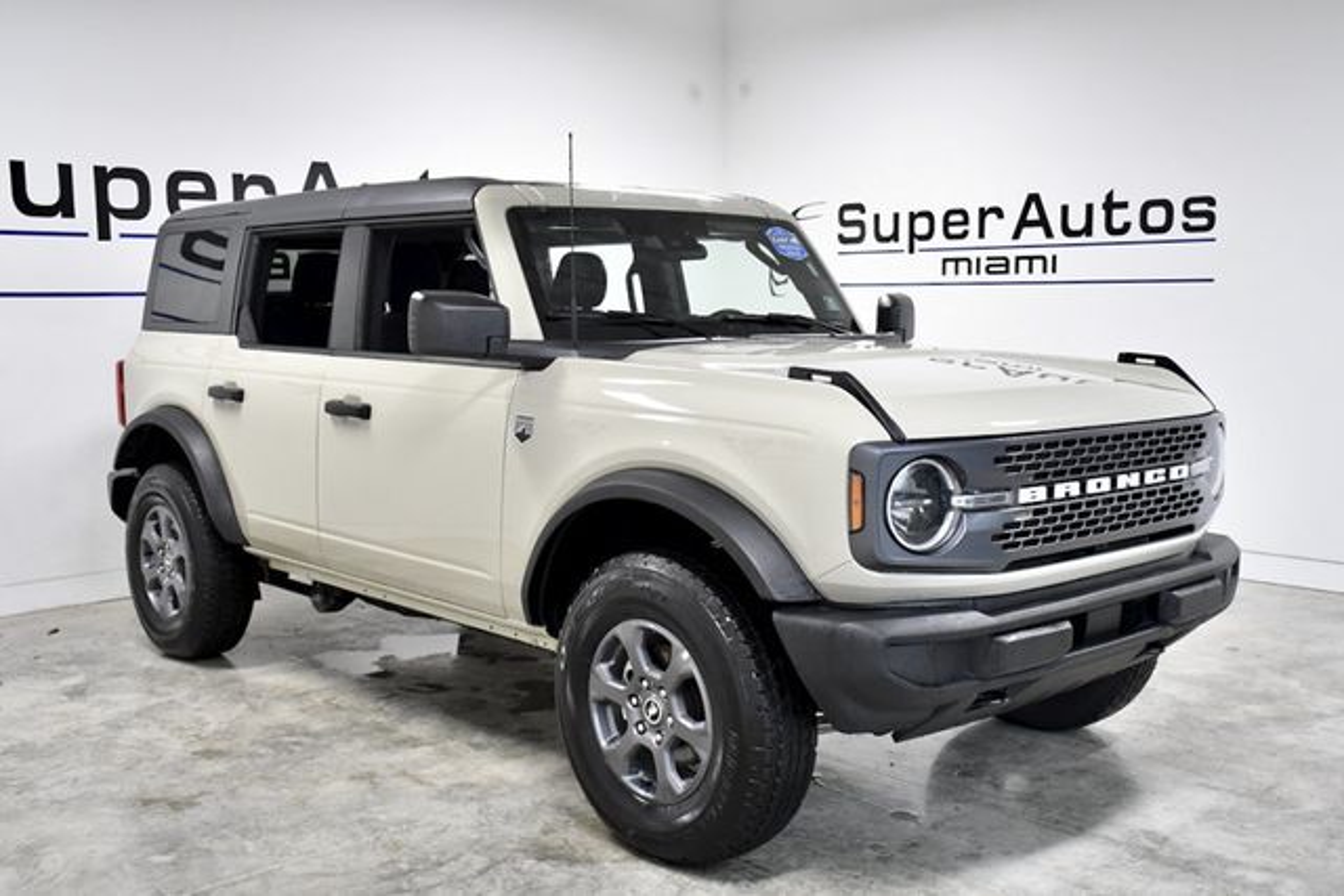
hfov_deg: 53.1
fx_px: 1344
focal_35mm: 36
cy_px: 448
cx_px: 672
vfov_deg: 36.9
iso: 2500
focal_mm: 24
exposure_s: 1/400
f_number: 4.5
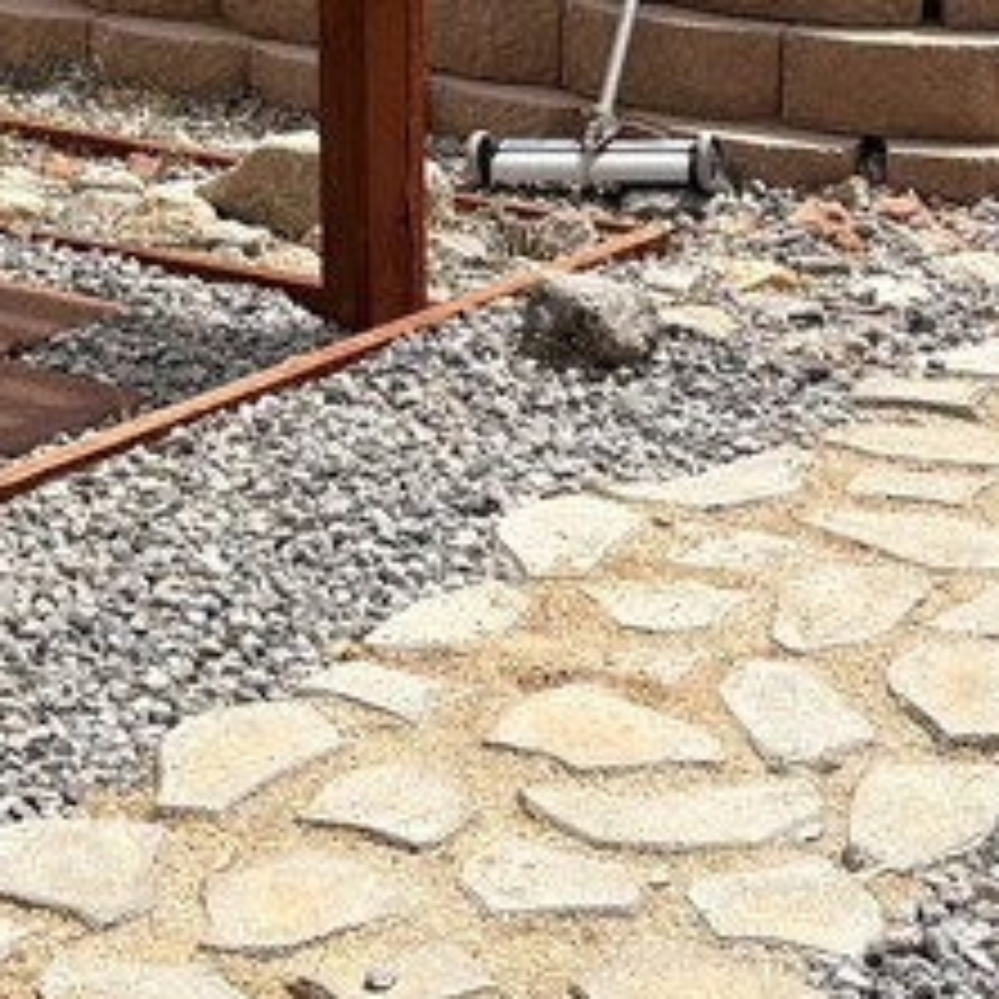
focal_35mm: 106
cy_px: -76
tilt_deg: -10.0
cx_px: -162
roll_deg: +2.7
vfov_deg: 16.0
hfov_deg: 15.9
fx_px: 3461
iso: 50
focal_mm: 5.96
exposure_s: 1/4065
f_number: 1.6
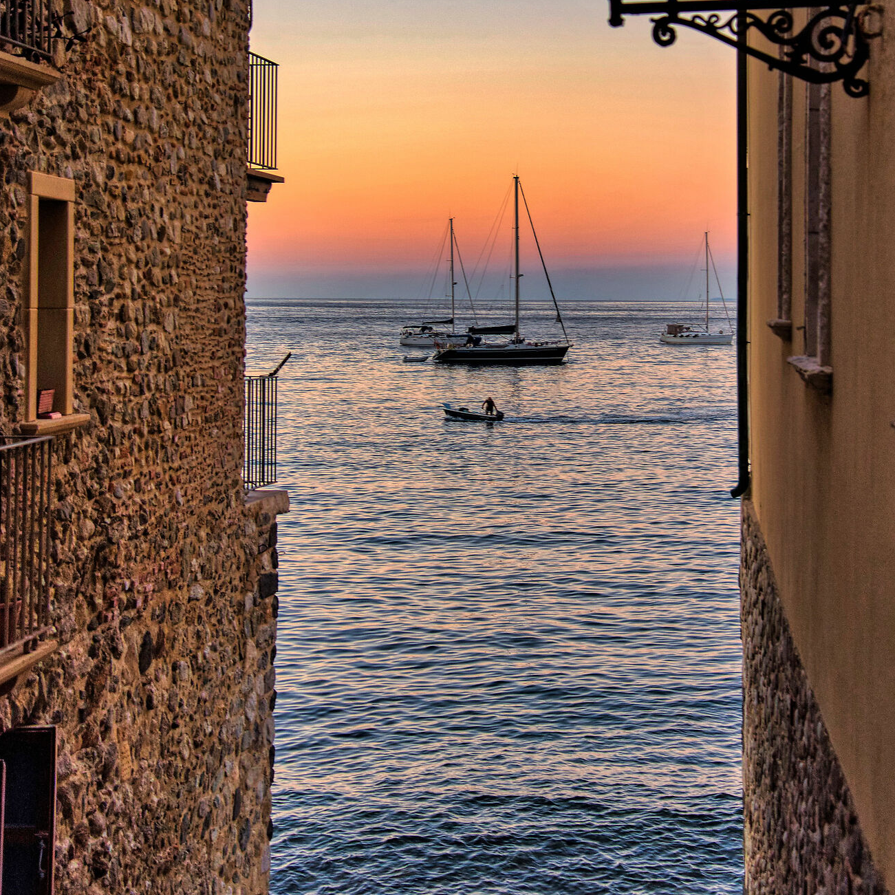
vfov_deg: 24.9
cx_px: 521
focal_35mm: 69
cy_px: 301
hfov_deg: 25.0
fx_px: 2018
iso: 200
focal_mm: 44
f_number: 4.5
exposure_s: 1/100
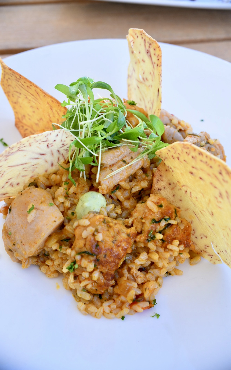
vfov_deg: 48.2
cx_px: 119
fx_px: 413
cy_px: 184
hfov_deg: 31.2
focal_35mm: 41
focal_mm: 40
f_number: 10
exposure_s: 1/250
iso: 500
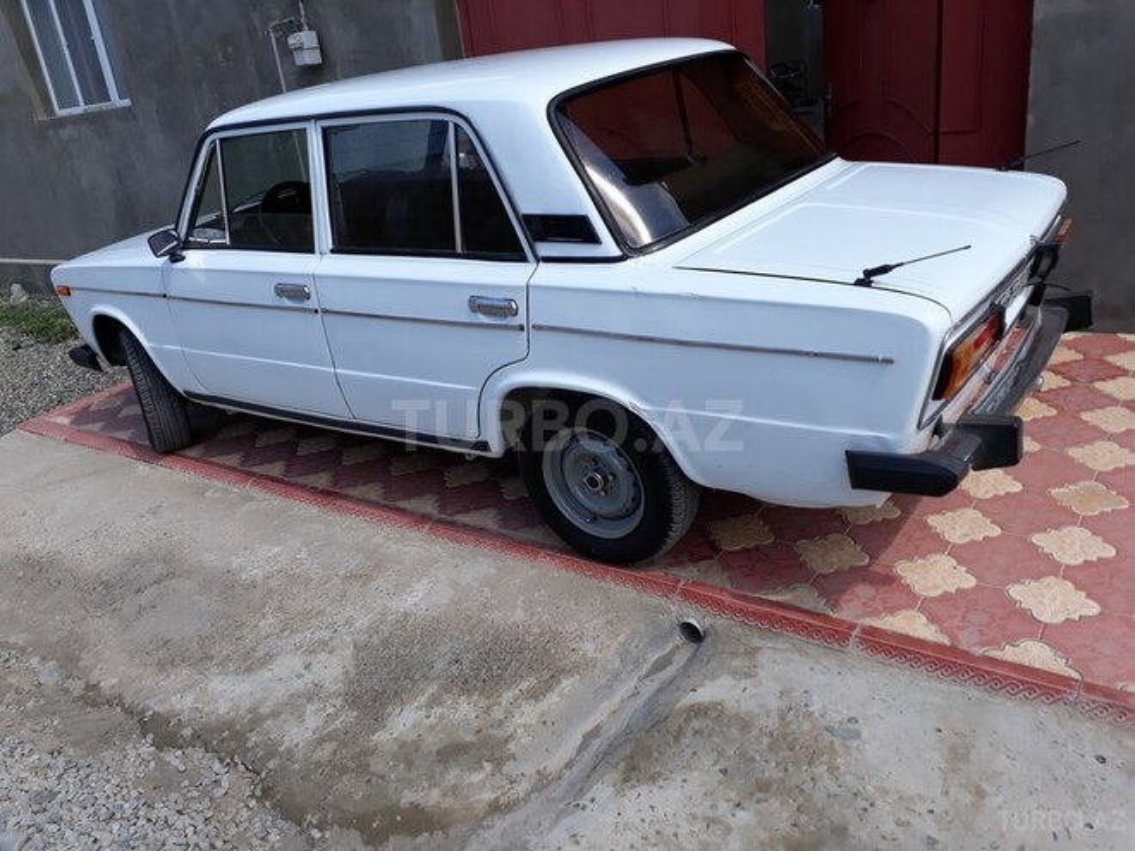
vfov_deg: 51.4
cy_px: 426
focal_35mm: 27
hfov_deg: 65.3
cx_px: 568
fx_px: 885
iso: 40
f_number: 1.9
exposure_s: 1/1391
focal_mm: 3.6
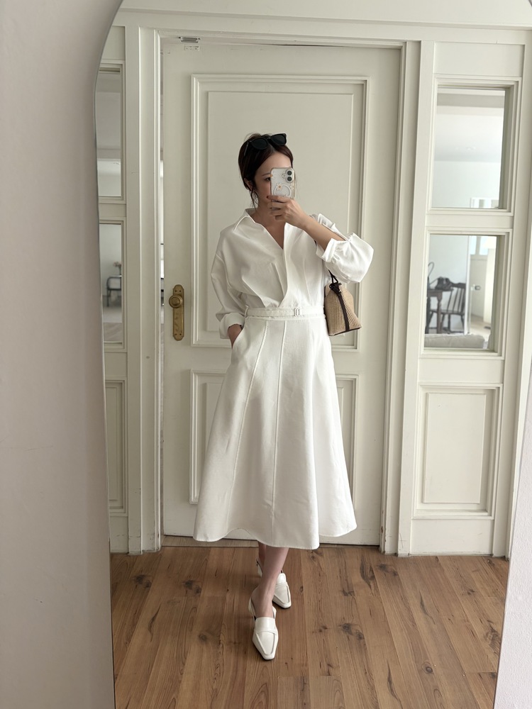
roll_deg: -2.1
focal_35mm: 26
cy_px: 354
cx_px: 266
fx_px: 533
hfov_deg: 53.1
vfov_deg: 67.3
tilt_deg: -17.2
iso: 80
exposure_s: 1/121
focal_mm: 5.96
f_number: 1.6
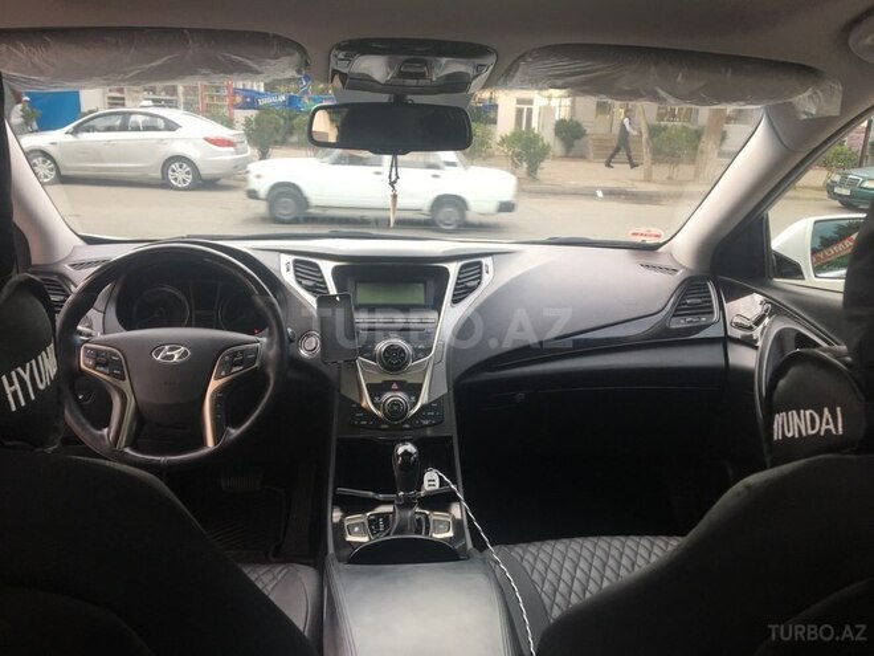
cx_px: 437
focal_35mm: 29
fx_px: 732
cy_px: 328
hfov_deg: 61.7
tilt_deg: -16.3
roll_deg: -3.3
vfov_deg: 48.2
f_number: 2.2
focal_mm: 4.15
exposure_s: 1/100
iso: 32
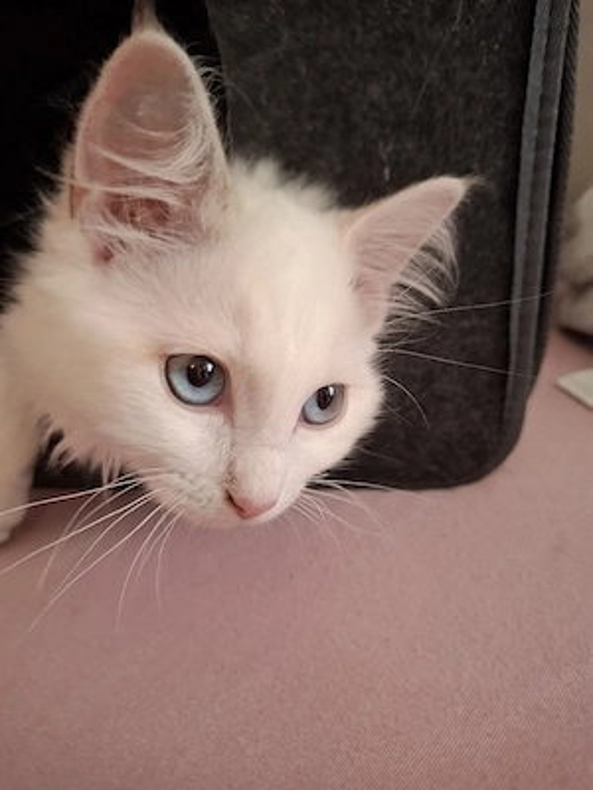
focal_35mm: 23
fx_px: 525
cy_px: 395
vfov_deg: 73.9
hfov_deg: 58.9
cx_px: 296
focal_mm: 5.54
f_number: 1.8
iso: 250
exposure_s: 1/33
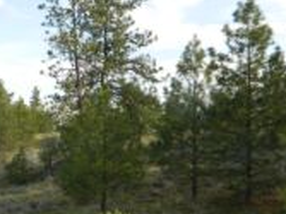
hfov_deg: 30.7
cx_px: 26
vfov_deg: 24.3
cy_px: 144
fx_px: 495
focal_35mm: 60
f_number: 3.1
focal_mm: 4.5
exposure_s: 1/400
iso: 80
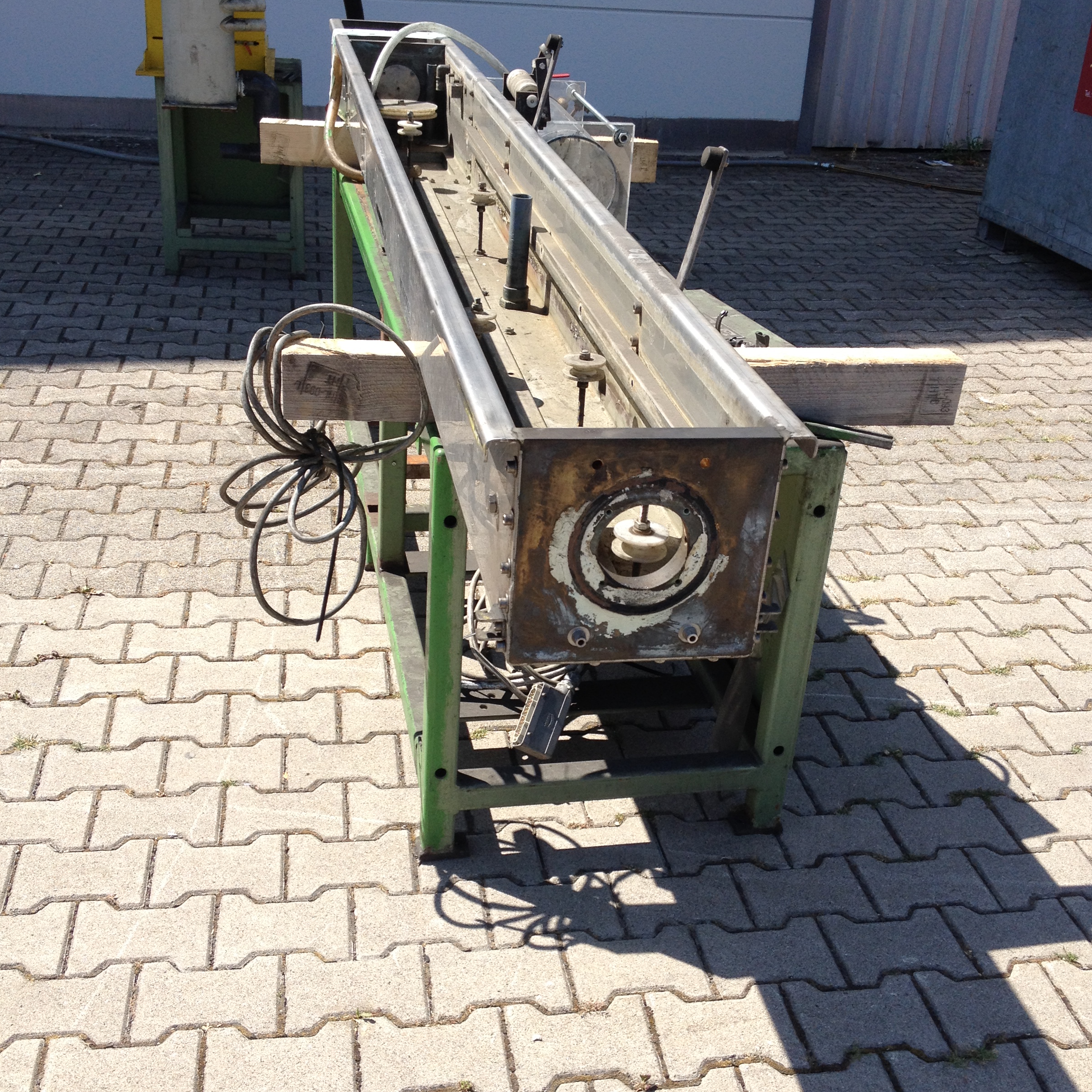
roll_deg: -1.7
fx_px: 1499
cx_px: 553
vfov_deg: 40.0
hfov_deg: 40.0
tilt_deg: -26.0
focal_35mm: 42
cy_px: 594
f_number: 2.4
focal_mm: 4.28
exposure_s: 1/849
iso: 50
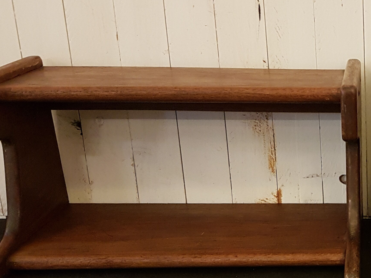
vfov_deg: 23.6
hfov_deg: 29.3
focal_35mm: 61
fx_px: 654
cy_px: 231
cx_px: 381
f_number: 1.7
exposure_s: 1/10
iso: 200
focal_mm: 4.2
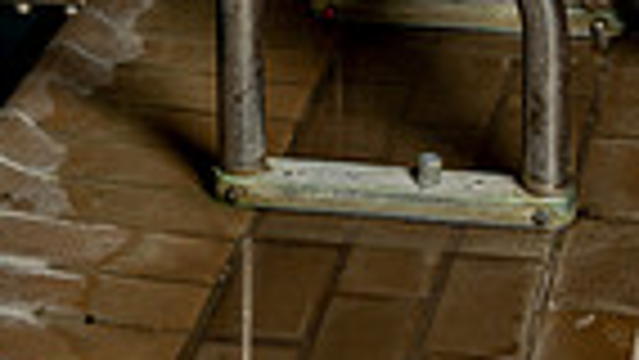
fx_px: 3102
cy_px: -585
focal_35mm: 183
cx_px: 468
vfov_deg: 6.3
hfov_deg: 11.7
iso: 80
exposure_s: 1/250
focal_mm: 55
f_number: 5
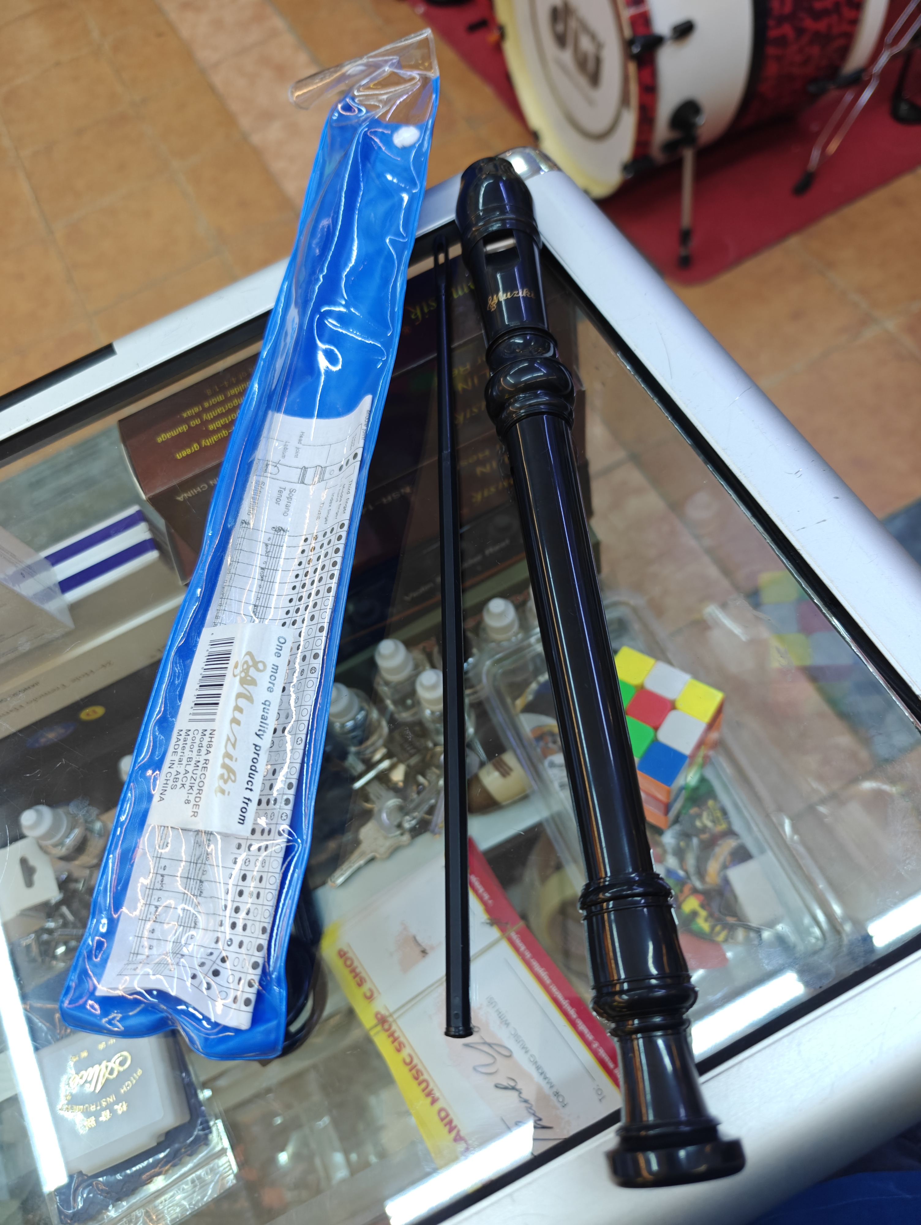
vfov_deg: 71.5
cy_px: 612
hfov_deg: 56.9
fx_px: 850
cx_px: 460
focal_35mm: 24
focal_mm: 6.06
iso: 250
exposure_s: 1/100
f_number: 1.7
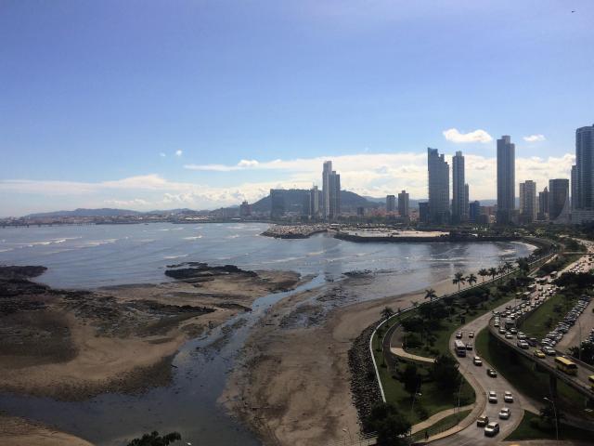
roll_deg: +0.2
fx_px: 498
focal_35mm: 29
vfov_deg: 48.2
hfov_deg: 61.7
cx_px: 297
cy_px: 223
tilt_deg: -0.7
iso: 32
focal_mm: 4.15
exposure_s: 1/2053
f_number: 2.2
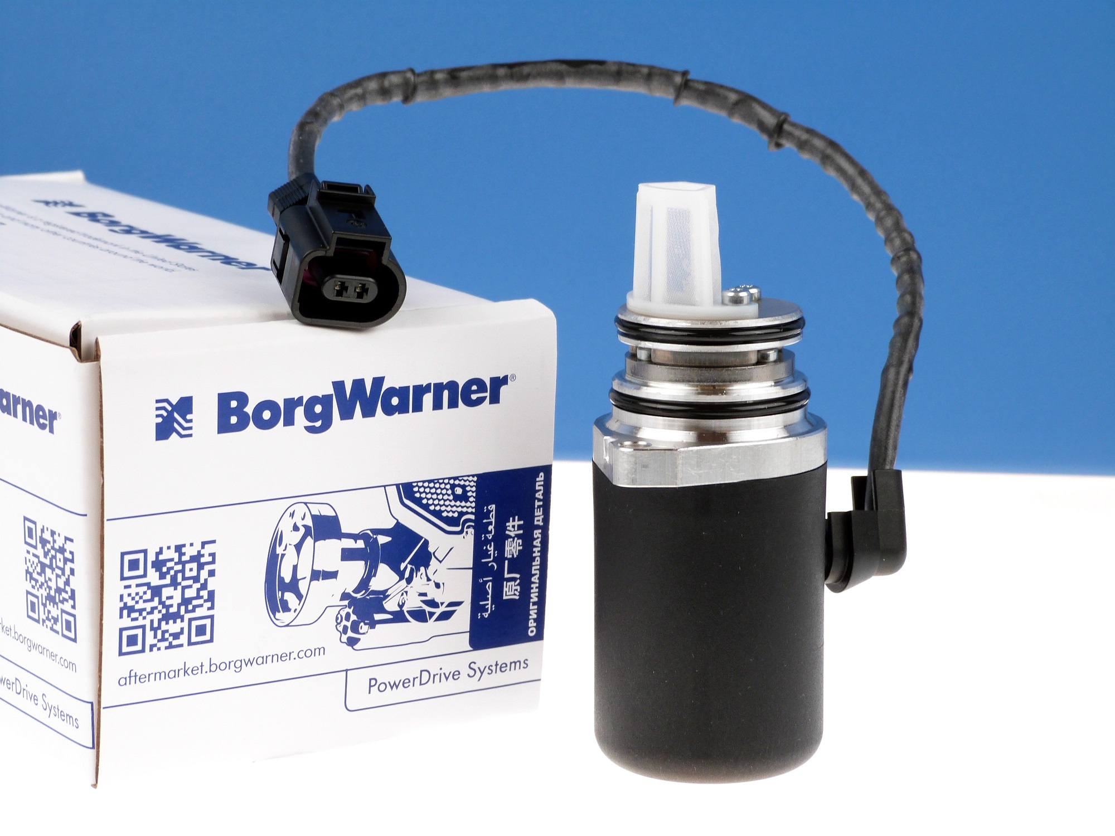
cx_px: 558
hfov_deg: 19.1
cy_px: 418
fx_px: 3318
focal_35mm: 103
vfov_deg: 14.4
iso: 100
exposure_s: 1/80
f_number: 3.5
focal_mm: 18.6
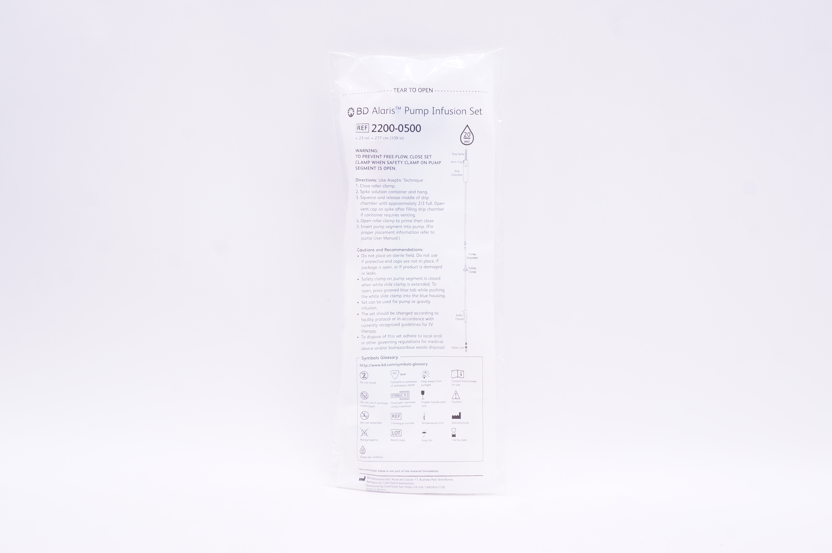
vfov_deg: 31.8
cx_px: 416
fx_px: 970
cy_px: 276
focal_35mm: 42
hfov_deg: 46.4
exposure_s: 1/25
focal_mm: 28
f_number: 9
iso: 400
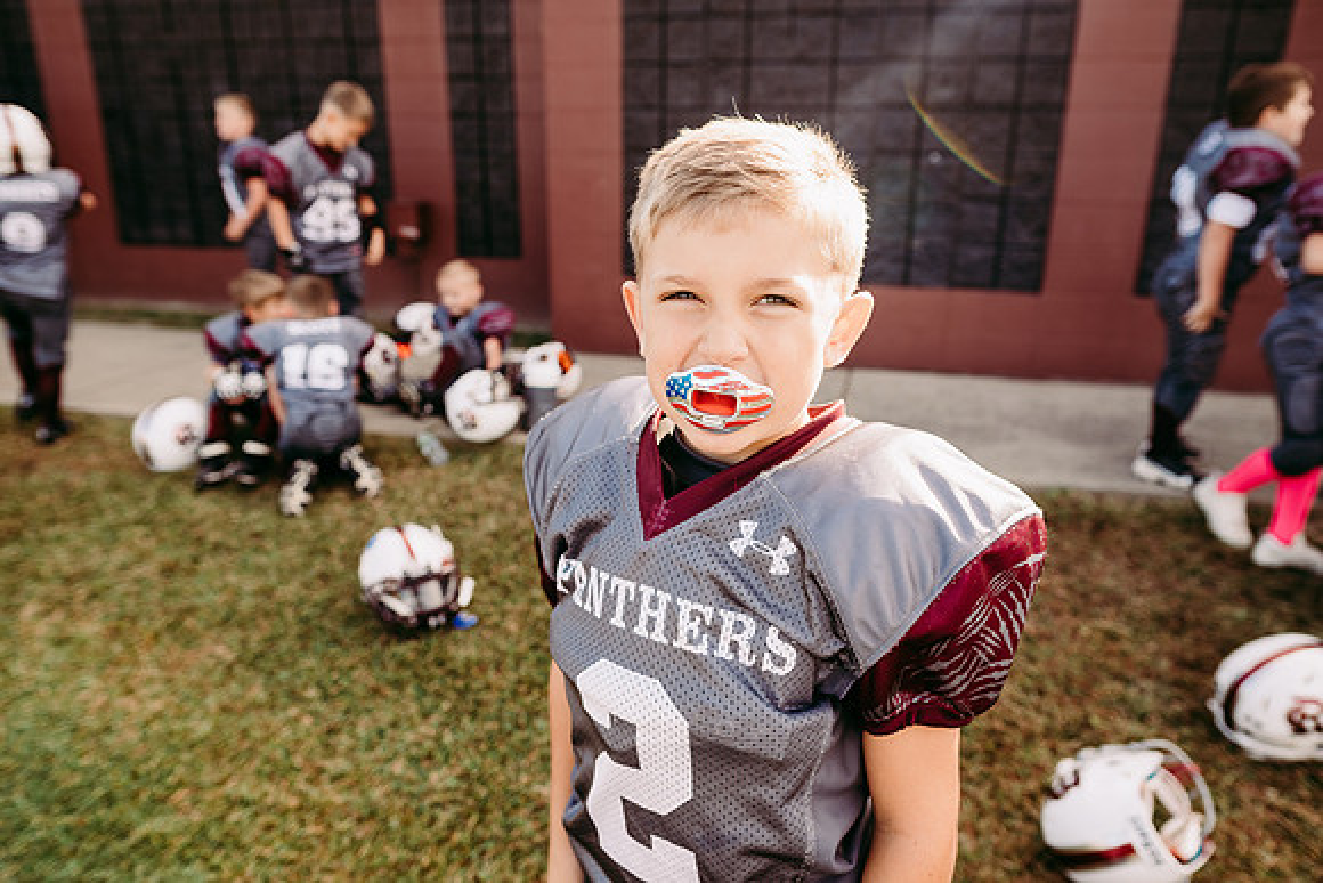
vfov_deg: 53.2
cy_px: 442
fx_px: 882
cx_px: 662
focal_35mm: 24
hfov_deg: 73.7
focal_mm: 24
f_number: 3.5
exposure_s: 1/400
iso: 160
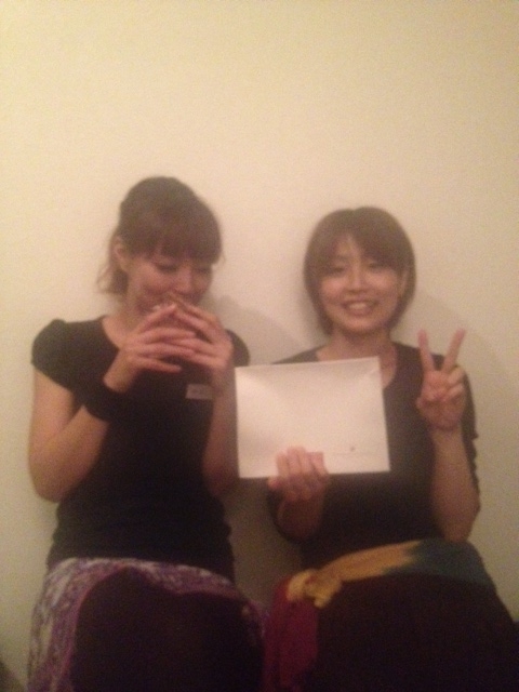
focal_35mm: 35
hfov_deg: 40.7
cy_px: 346
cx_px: 260
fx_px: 700
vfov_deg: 52.6
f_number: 2.4
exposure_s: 1/15
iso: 800
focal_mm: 4.28
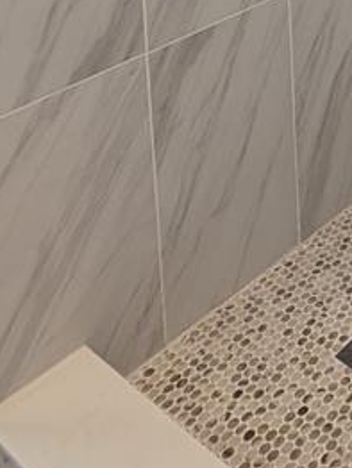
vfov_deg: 24.2
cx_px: 630
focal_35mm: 55
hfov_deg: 19.8
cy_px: -293
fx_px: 744
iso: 91
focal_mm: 2.23
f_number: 1.95
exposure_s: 1/120
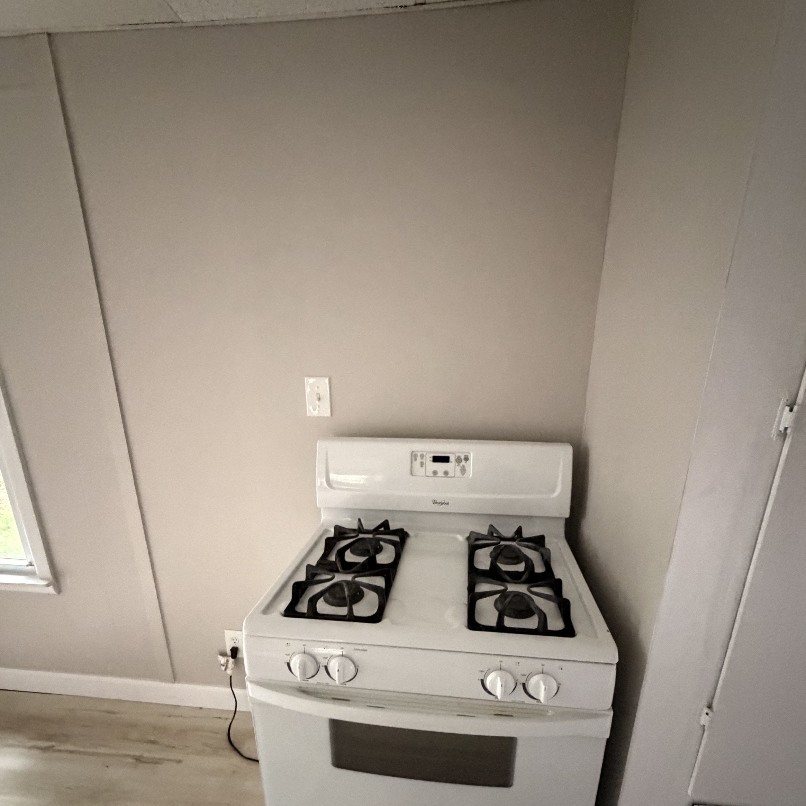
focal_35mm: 17
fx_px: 448
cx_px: 415
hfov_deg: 83.9
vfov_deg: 82.9
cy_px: 487
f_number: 2.2
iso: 1250
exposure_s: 1/59
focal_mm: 2.22
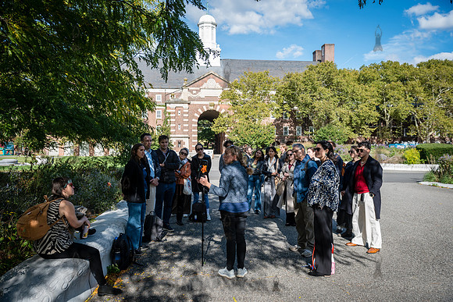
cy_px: 151
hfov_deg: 64.3
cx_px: 226
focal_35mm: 29
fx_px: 360
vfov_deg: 45.5
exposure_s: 1/1000
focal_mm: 28
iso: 250
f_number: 4.5
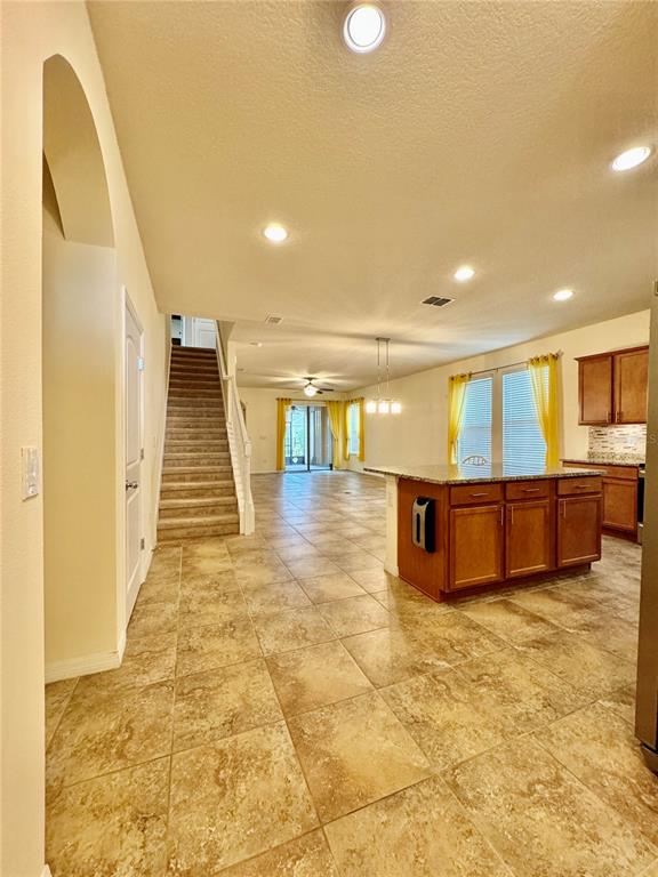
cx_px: 329
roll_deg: +1.2
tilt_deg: +0.2
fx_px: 355
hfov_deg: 85.7
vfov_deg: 102.1
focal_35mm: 14
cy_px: 438
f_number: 2.2
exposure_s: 1/60
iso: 320
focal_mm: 2.22
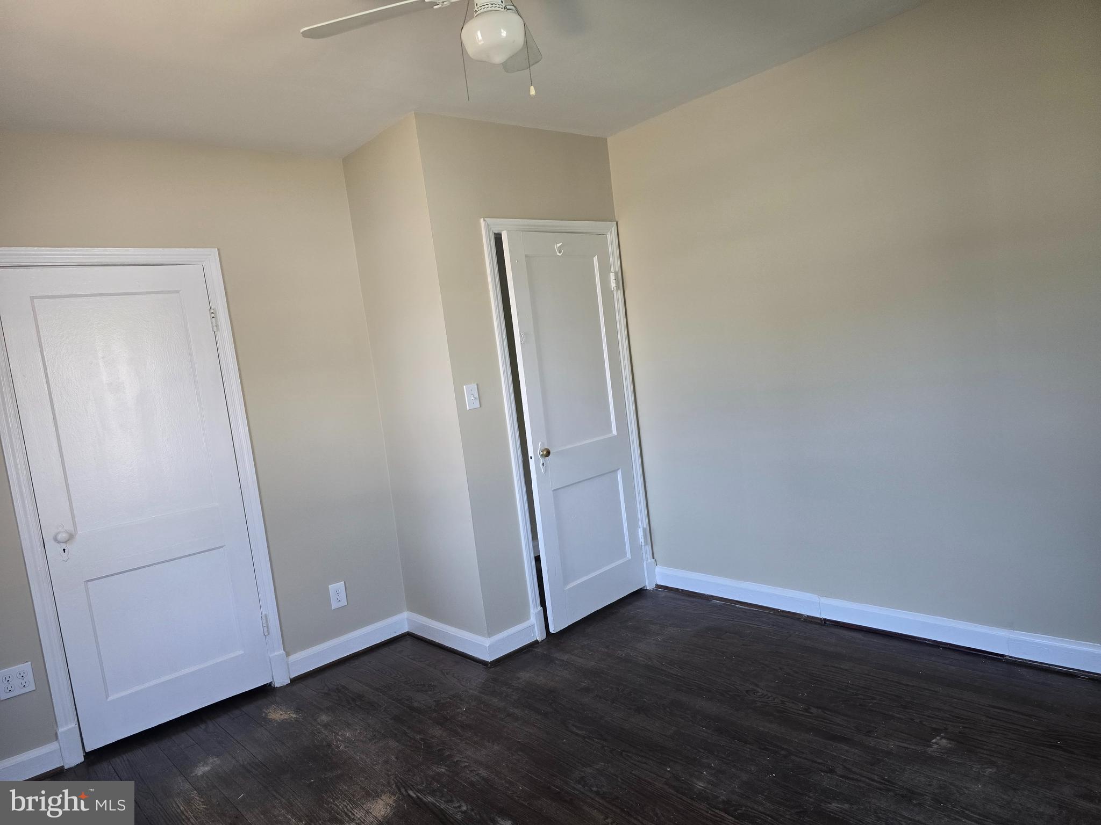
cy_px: 412
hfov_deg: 73.9
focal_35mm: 23
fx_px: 732
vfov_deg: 58.9
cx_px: 550
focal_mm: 6.3
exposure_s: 1/180
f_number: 1.7
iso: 160
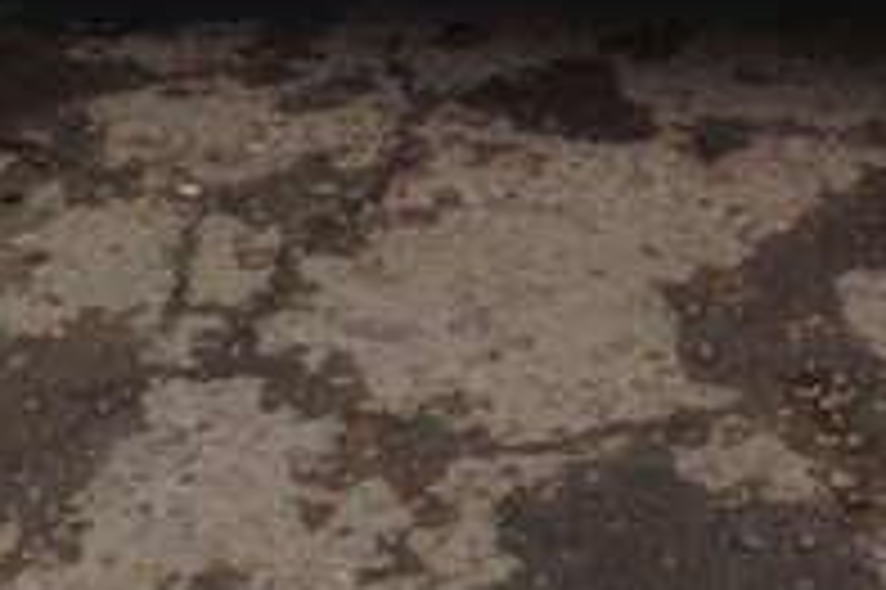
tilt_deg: -10.4
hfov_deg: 17.6
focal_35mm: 115
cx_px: 751
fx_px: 2828
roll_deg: +2.6
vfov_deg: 11.1
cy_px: -489
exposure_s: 1/371
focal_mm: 4.12
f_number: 2.4
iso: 50
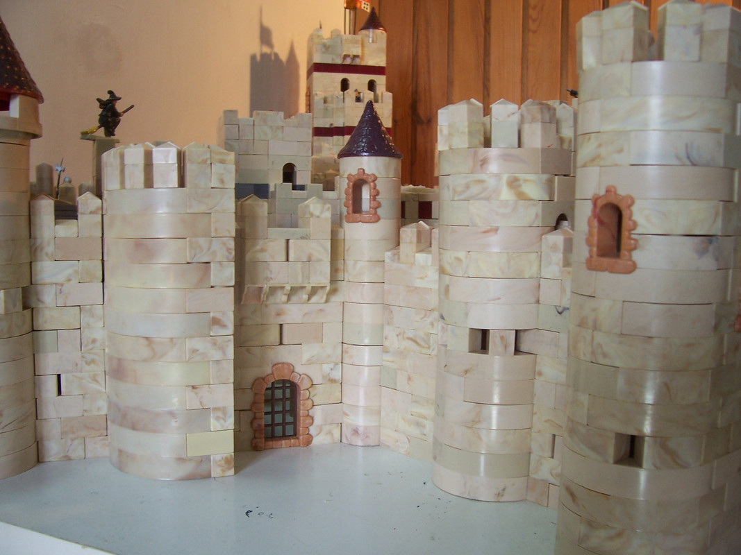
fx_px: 728
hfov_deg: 54.0
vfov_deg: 41.8
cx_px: 370
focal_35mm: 34
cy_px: 278
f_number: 2.7
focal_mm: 5.6
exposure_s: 1/45
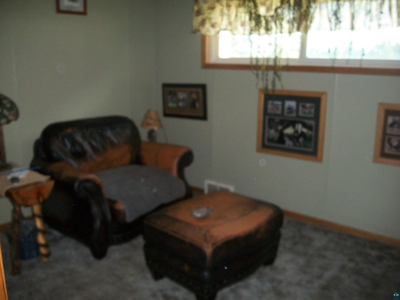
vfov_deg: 44.2
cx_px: 200
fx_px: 370
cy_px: 150
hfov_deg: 56.8
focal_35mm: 32
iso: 240
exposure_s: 1/60
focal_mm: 5.7
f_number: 2.9
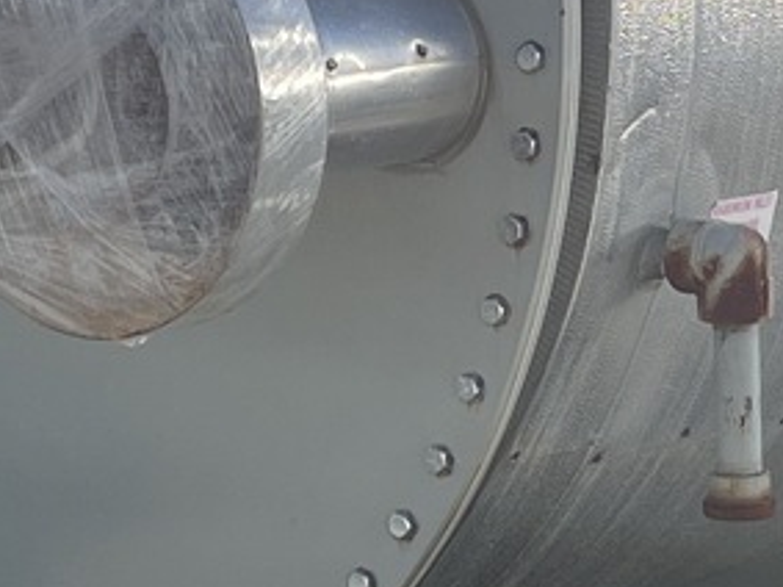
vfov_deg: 8.1
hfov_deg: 10.7
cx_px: 506
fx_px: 4160
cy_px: 246
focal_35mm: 184
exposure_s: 1/4525
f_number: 1.6
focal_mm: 5.1
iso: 50
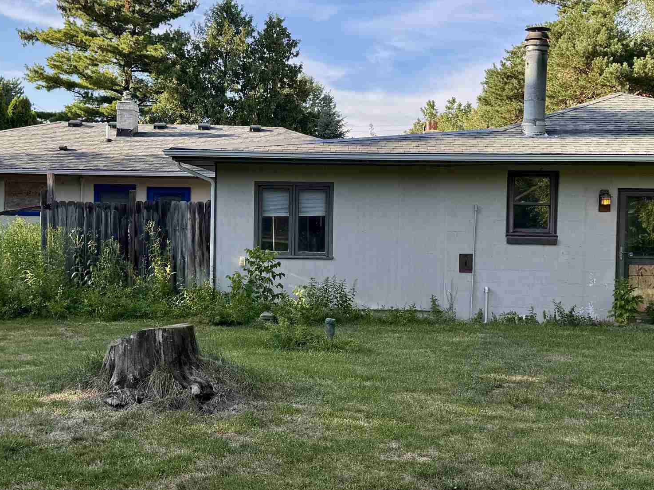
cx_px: 345
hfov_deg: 38.2
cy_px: 241
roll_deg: -1.8
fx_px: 945
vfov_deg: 29.1
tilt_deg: -1.8
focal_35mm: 50
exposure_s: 1/1425
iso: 80
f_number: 1.78
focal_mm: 6.76
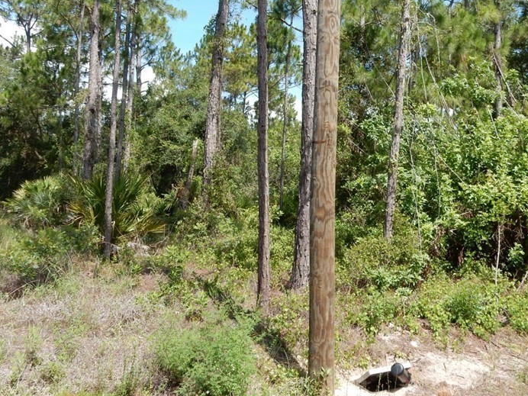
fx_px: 564
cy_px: 140
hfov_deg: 49.7
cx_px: 330
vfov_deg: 38.3
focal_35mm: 37
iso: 125
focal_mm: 4.5
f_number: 3.7
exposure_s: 1/640
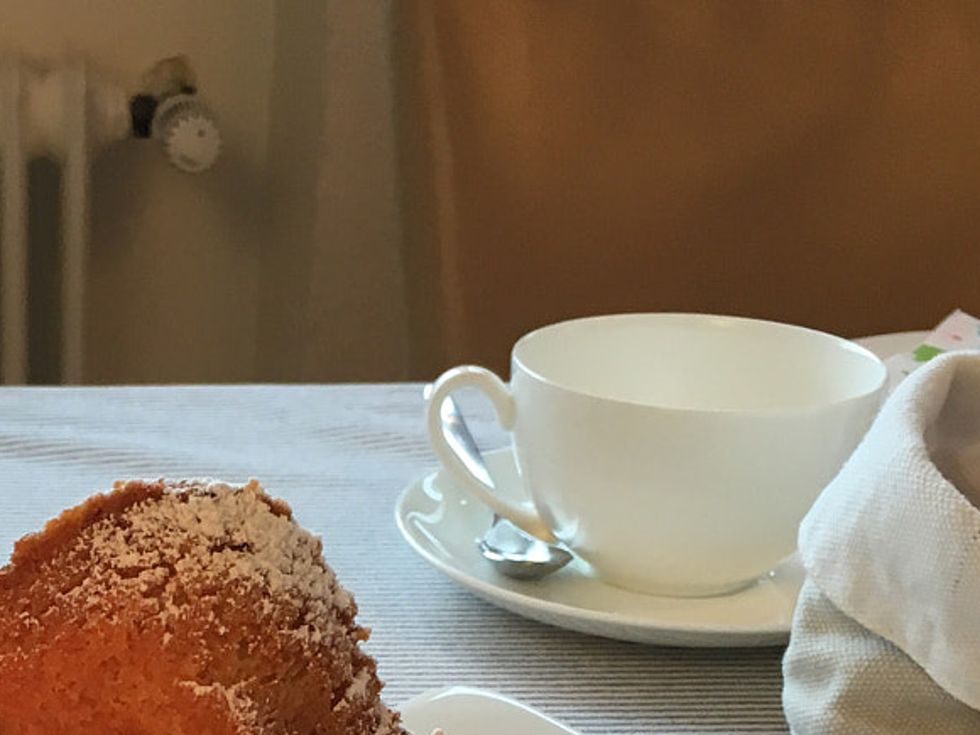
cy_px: 919
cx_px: 100
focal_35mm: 80
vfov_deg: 17.4
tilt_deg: -29.0
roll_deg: -0.3
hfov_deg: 23.8
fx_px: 2265
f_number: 2.2
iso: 80
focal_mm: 4.15
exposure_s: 1/33
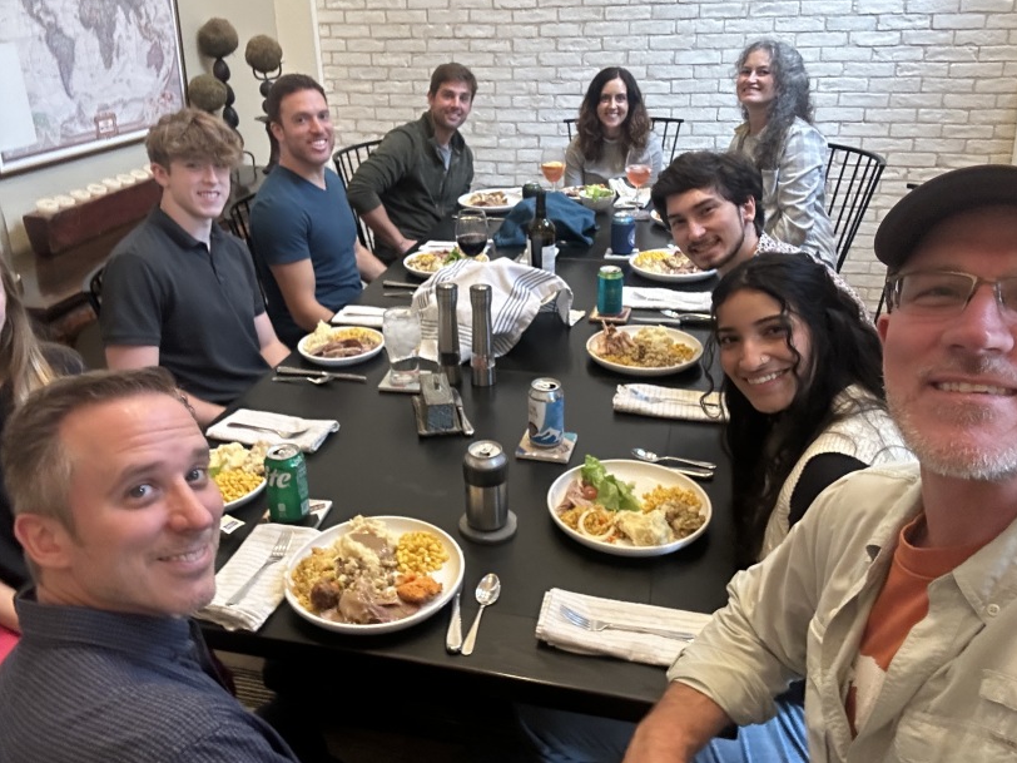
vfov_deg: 48.1
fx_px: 852
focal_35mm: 29
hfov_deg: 61.5
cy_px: 324
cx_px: 460
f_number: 1.9
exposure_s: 1/40
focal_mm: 2.69
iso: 320
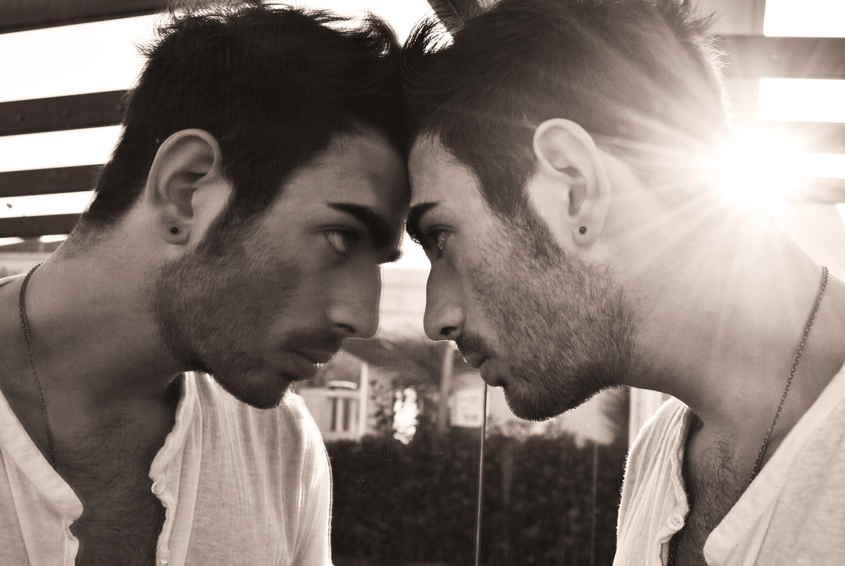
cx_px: 422
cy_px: 283
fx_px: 1128
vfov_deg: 28.2
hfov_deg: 41.1
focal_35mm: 48
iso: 100
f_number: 8
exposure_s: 1/250
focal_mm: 32
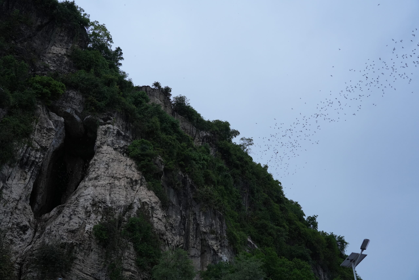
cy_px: 140
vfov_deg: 41.1
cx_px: 210
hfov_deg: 58.7
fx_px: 372
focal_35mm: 32
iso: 1600
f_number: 4
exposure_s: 1/160
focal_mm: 32
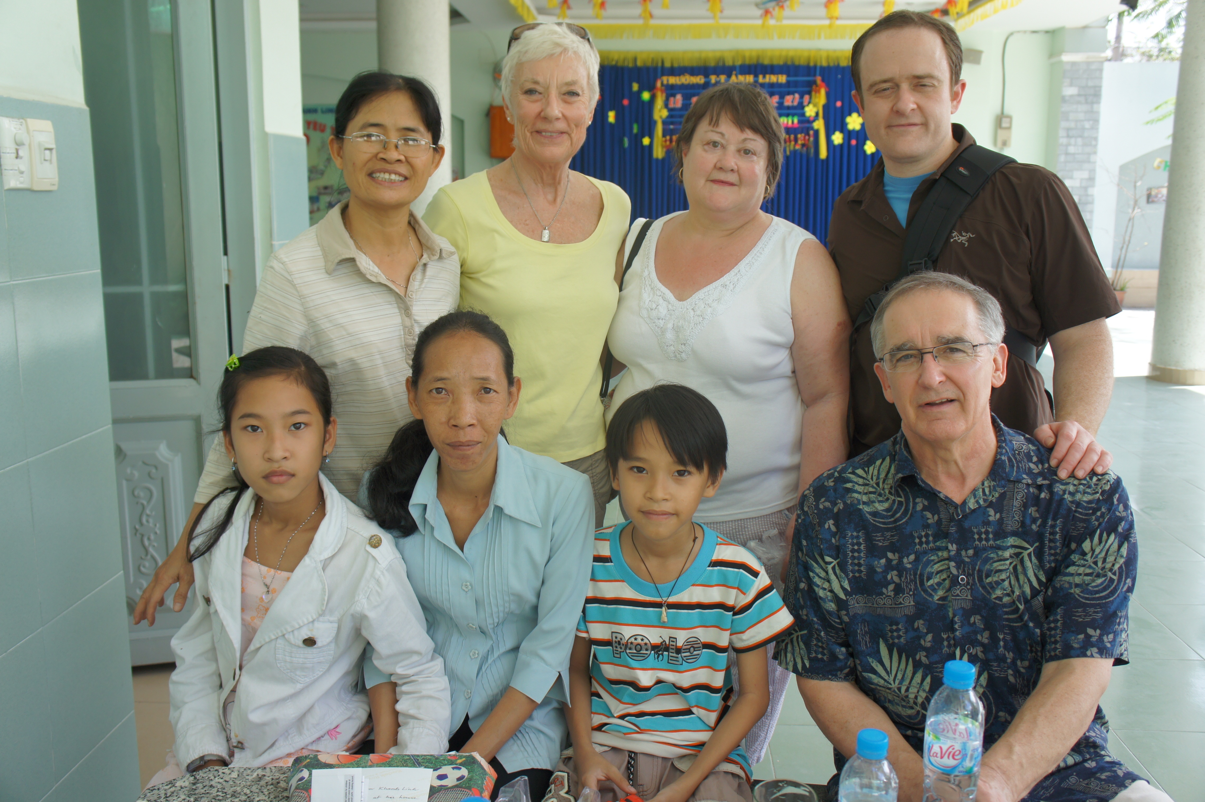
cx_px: 602
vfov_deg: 41.7
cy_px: 401
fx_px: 1054
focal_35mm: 32
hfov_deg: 59.5
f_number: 4.5
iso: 200
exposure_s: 1/200
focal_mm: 21
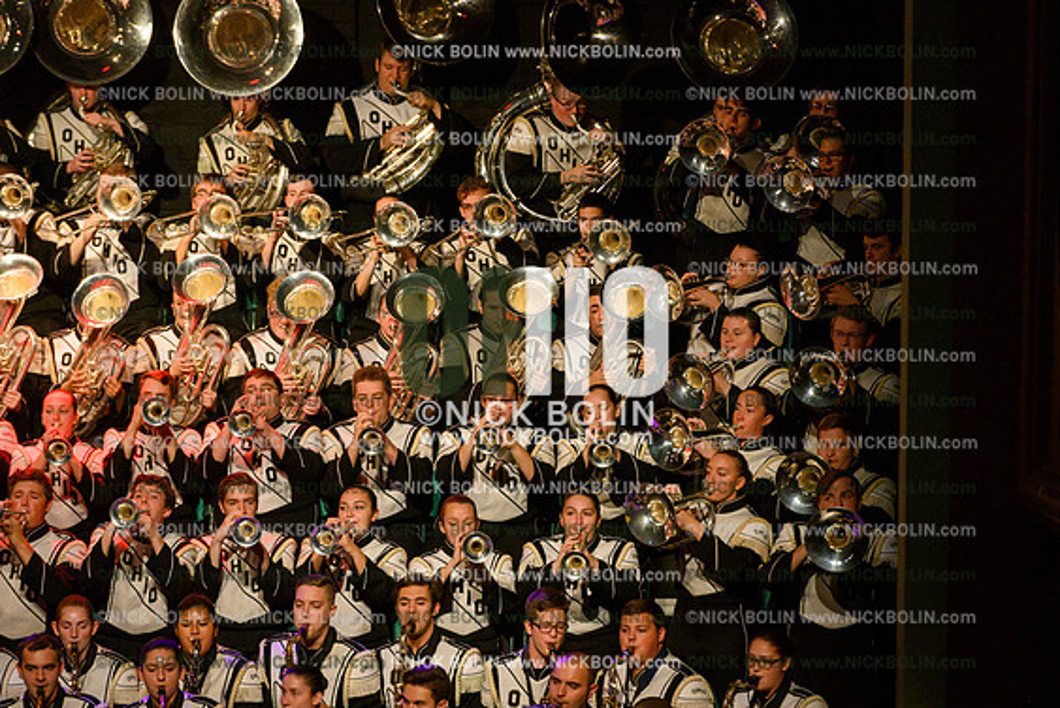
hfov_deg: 10.0
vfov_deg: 6.7
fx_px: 6068
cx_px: 535
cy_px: 357
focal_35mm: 206
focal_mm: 200
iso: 5000
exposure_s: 1/500
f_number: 4
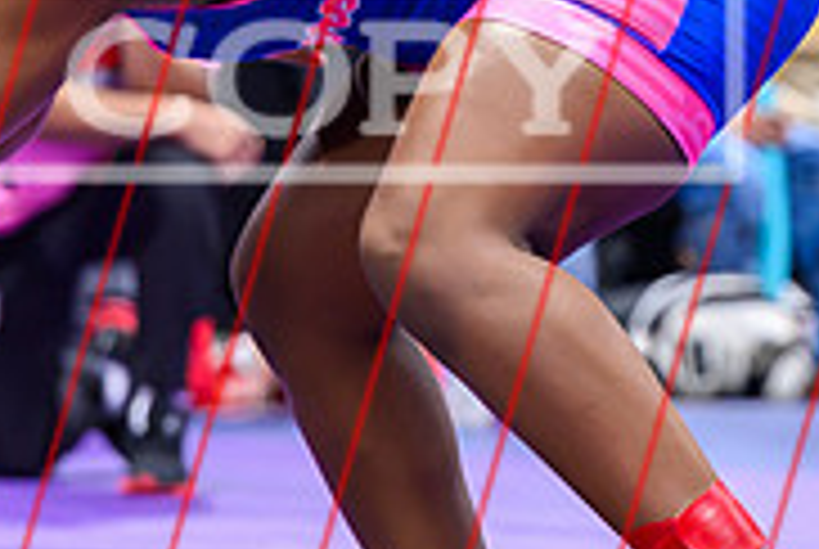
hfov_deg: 5.1
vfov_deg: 3.4
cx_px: 266
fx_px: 9251
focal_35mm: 406
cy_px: 205
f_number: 2.8
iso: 4000
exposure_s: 1/800
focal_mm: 93
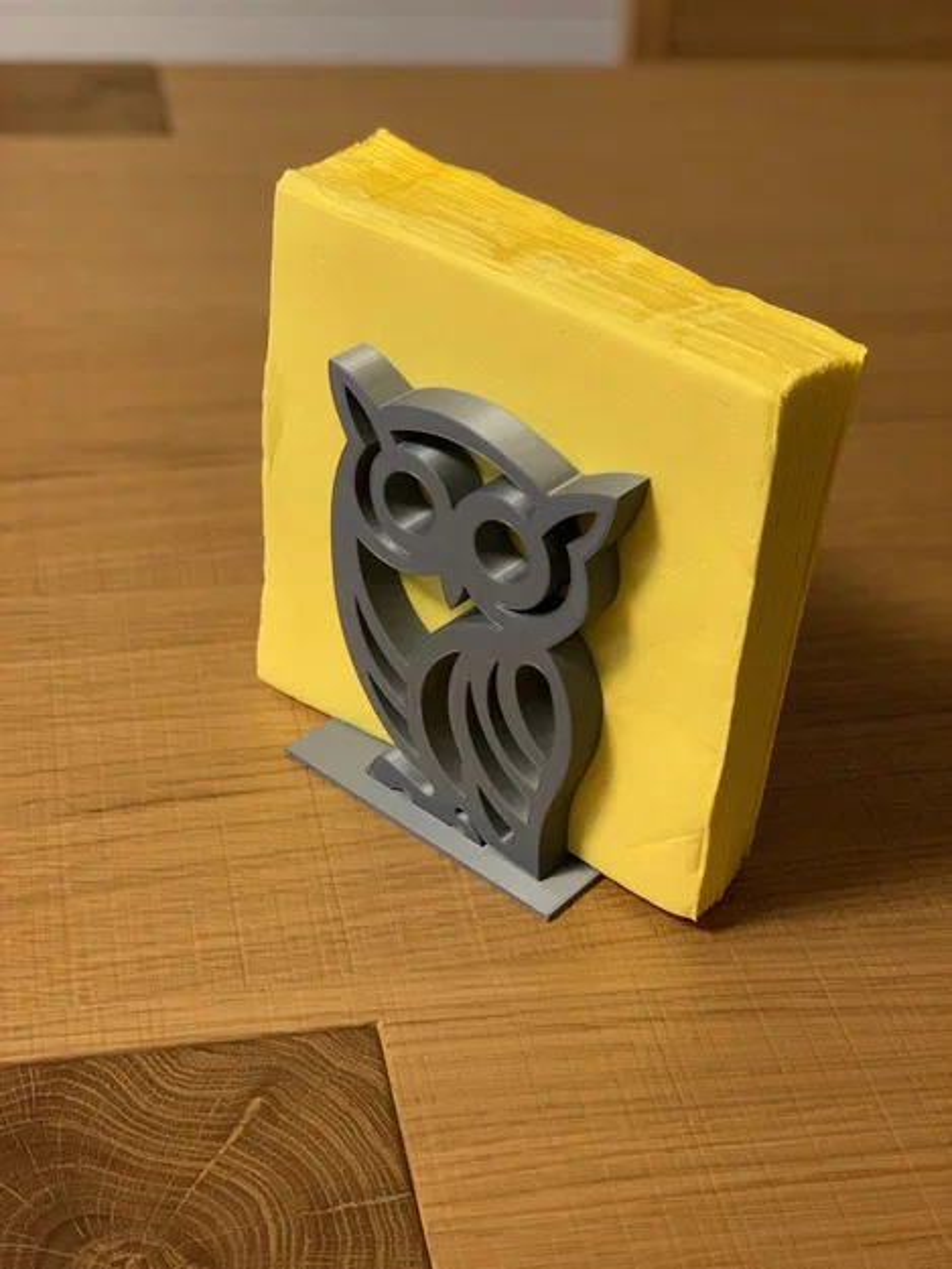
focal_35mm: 52
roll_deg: -6.2
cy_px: 634
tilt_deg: -35.8
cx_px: 476
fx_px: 1906
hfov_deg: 28.0
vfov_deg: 36.8
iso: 400
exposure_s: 1/42
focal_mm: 6
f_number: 2.4
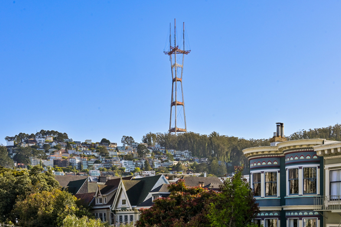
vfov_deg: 24.2
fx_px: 530
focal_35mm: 56
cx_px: 176
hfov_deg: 35.7
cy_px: 118
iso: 400
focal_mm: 53
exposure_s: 1/640
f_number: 11
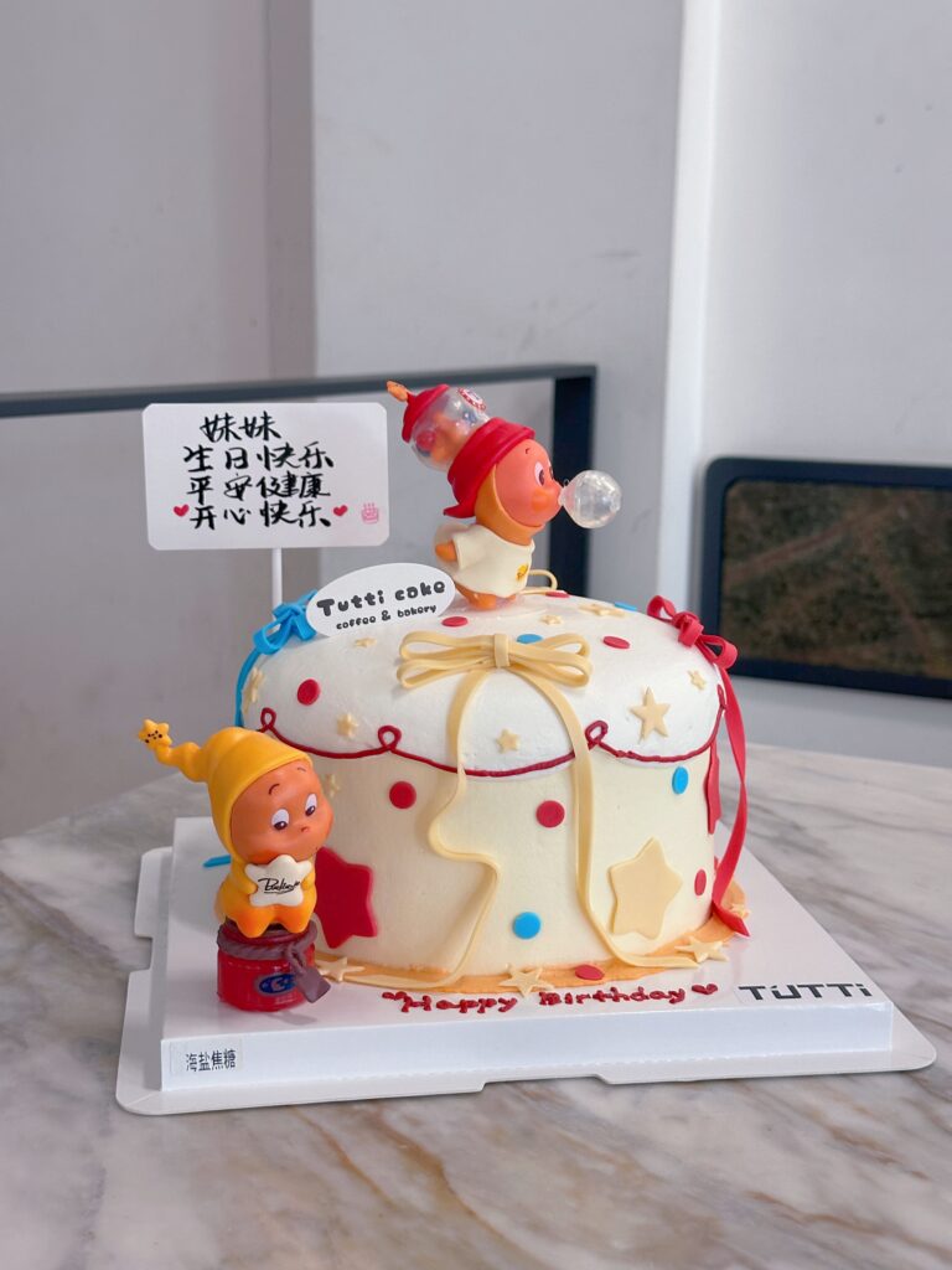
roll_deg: -1.6
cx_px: 476
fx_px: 1760
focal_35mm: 48
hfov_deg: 30.3
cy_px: 635
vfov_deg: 39.7
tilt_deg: -10.4
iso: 125
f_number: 1.78
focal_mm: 6.86
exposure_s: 1/50
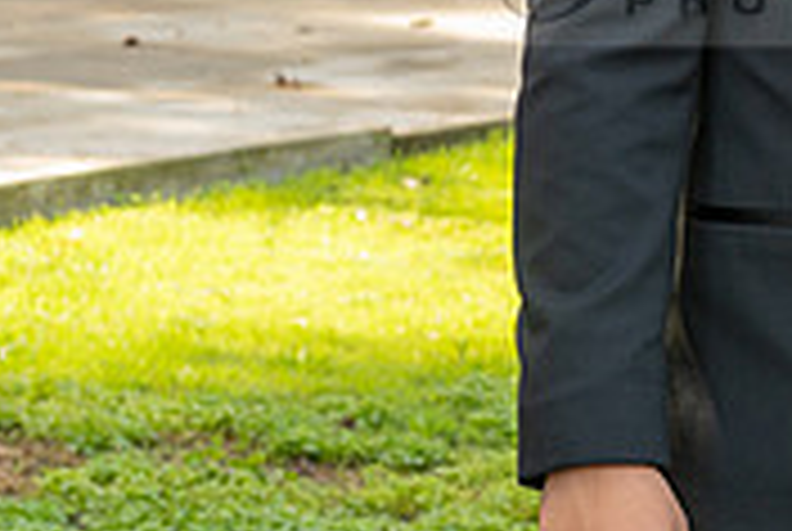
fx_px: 4209
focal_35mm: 191
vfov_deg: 7.2
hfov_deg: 10.6
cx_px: 850
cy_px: -61
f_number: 6.3
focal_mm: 58
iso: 320
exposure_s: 1/160
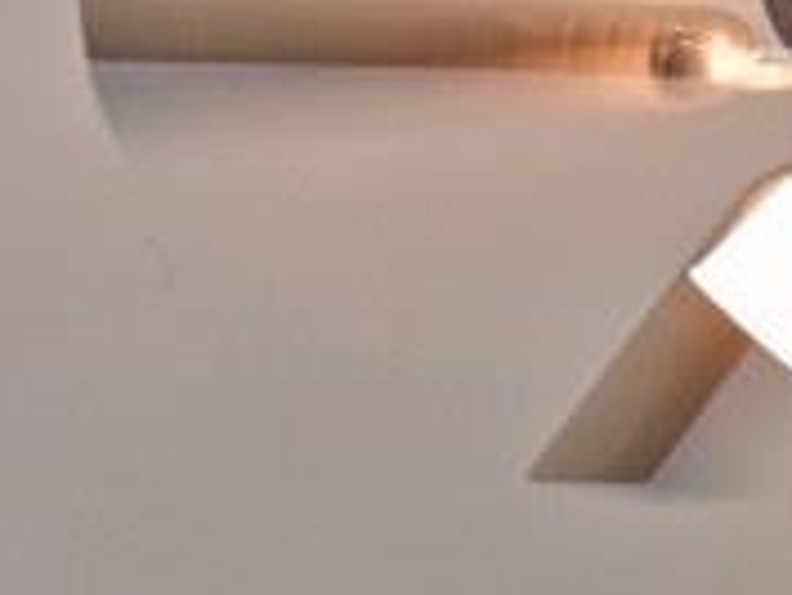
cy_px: 1758
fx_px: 2610
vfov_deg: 9.9
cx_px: 631
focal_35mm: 114
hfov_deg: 17.1
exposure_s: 1/60
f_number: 4
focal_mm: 14
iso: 280
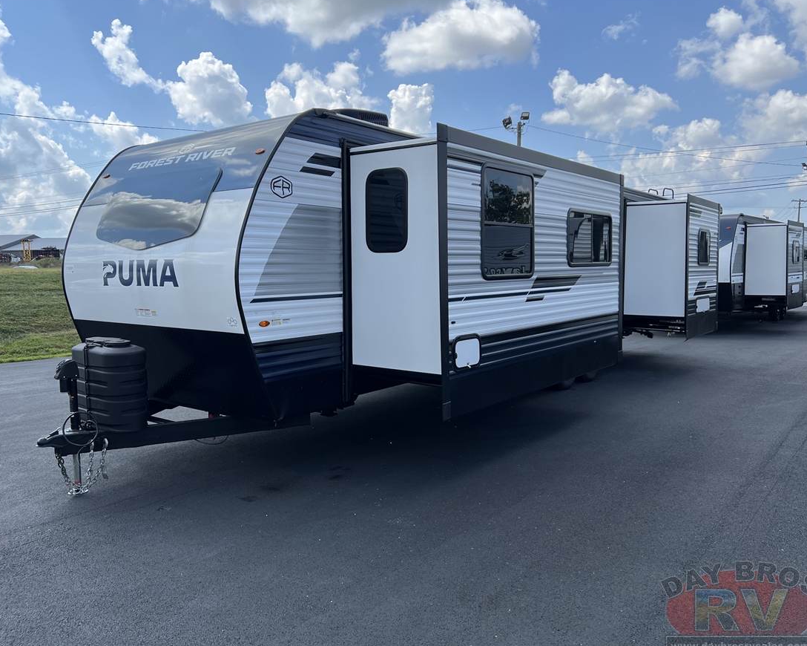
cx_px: 381
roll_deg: +1.0
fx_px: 669
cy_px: 323
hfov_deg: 62.2
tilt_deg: -6.1
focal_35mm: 28
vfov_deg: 51.5
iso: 50
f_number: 1.5
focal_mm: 5.7
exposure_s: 1/2841
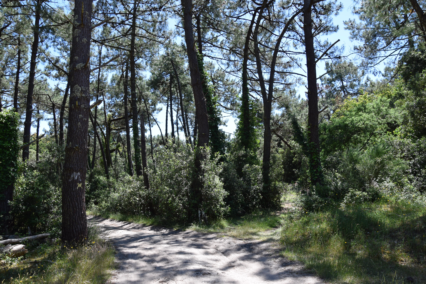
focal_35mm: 27
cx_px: 213
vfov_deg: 47.9
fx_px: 319
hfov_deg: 67.4
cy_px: 142
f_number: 8
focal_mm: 18
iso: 320
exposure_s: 1/250
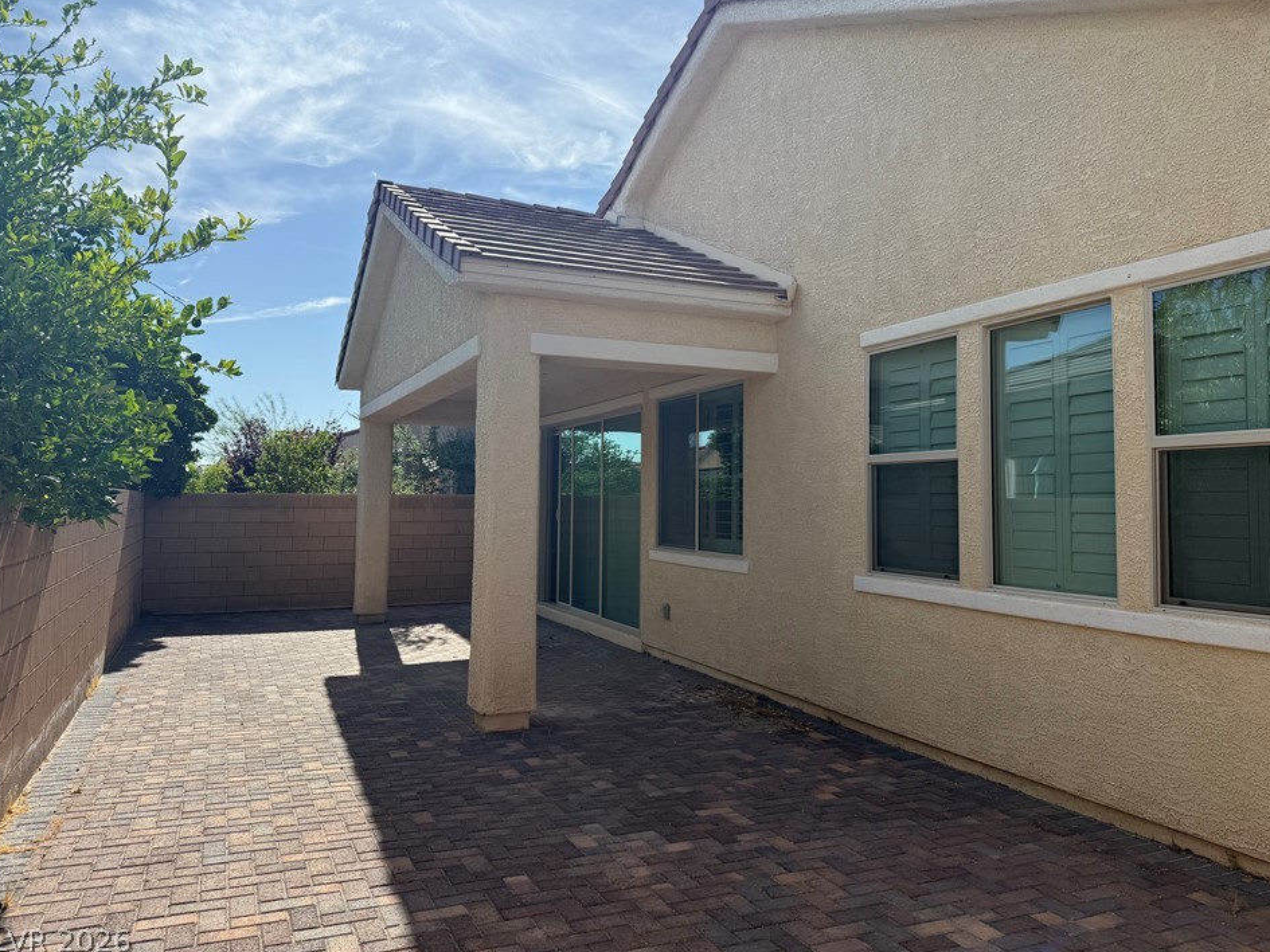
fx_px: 954
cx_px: 672
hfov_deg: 67.2
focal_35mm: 26
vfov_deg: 53.0
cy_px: 447
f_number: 1.78
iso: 100
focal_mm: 6.76
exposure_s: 1/6173
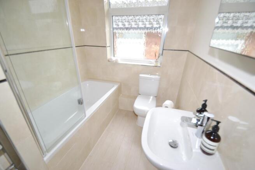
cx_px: 128
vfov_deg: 77.4
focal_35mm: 15
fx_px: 106
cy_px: 85
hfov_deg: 100.4
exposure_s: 1/60
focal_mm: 10
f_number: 3.5
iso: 500
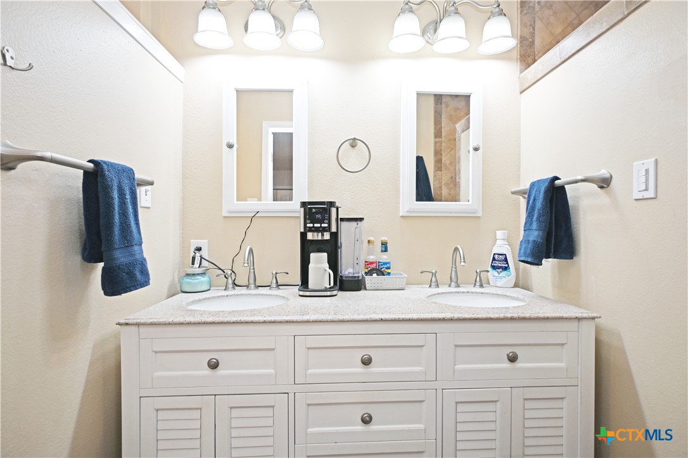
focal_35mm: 18
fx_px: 344
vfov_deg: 67.3
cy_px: 229
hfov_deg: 90.0
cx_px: 344
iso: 64
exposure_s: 1/40
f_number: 3.5
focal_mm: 12
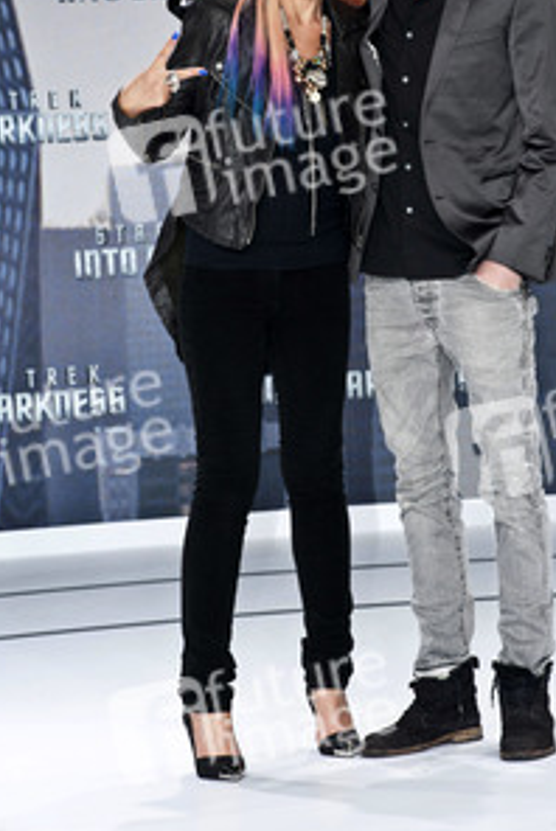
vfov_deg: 10.5
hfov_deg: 7.0
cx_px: 336
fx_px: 4530
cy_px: 298
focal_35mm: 196
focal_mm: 145
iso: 1000
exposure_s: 1/320
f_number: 13
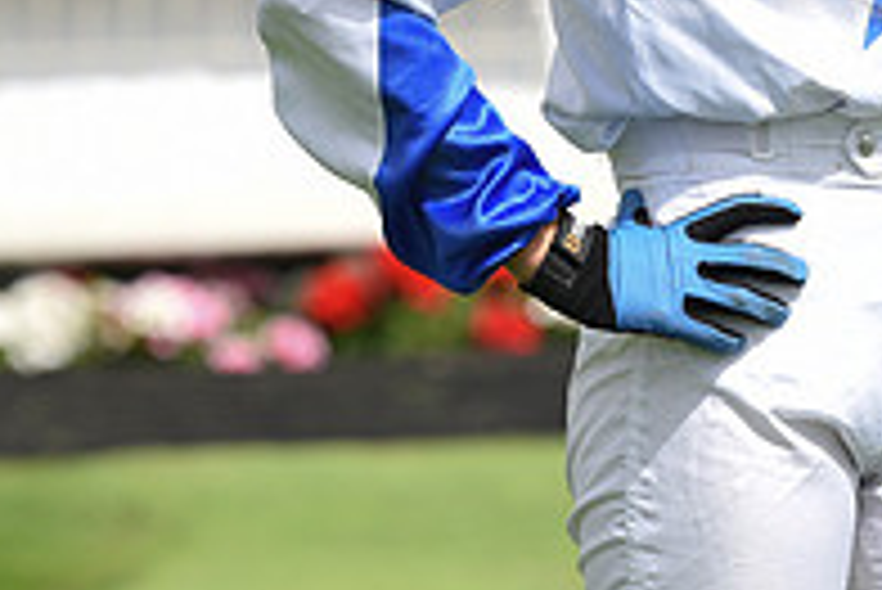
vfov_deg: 2.3
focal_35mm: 592
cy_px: -268
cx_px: 994
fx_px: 14514
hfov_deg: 3.5
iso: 400
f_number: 5.6
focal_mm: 200
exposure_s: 1/2000
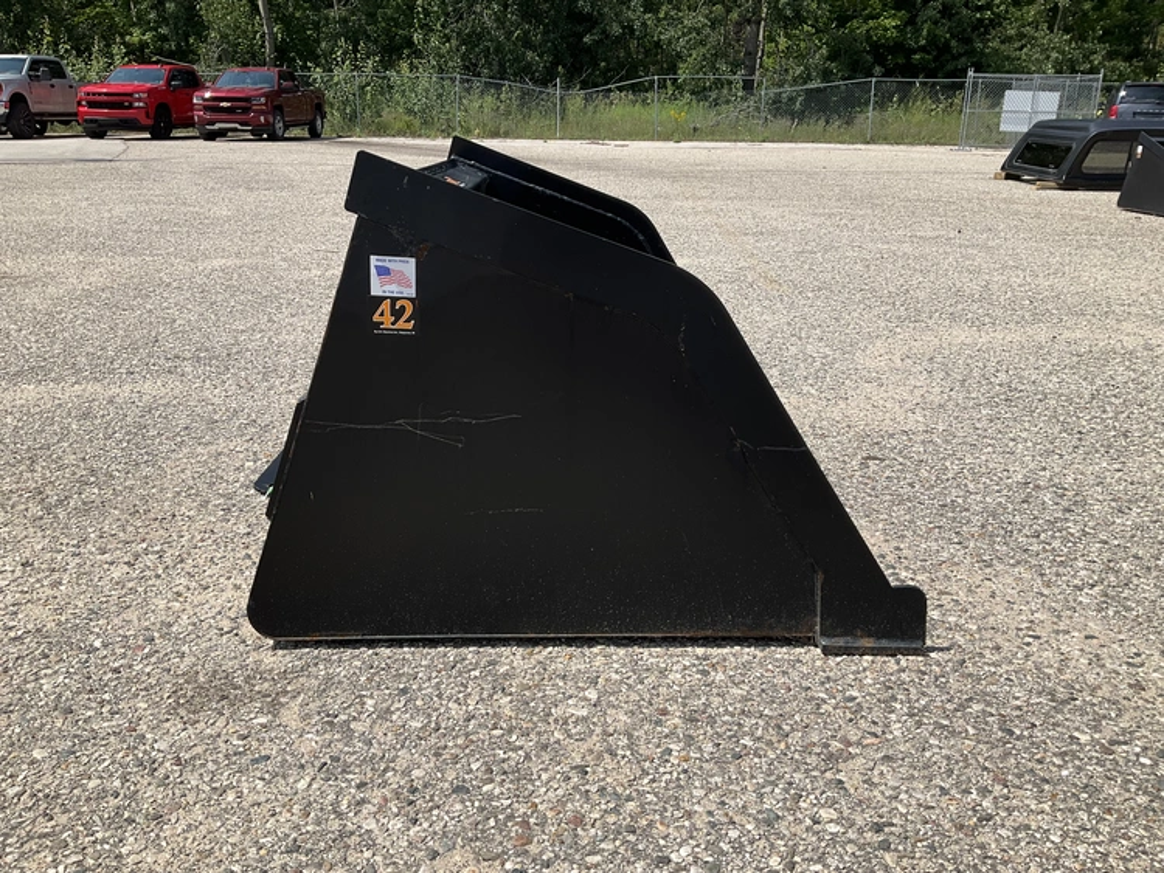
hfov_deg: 61.6
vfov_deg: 48.3
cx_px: 582
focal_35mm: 29
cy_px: 436
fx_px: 975
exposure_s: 1/2227
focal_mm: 3
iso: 25
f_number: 1.8
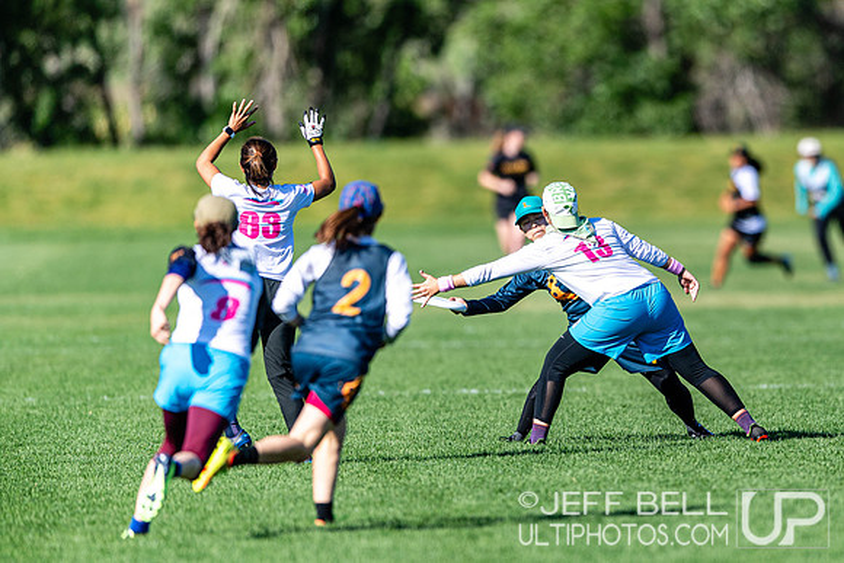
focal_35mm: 616
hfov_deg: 3.3
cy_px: 282
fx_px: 14446
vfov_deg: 2.2
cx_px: 650
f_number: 2.8
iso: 140
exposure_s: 1/2500
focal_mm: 400
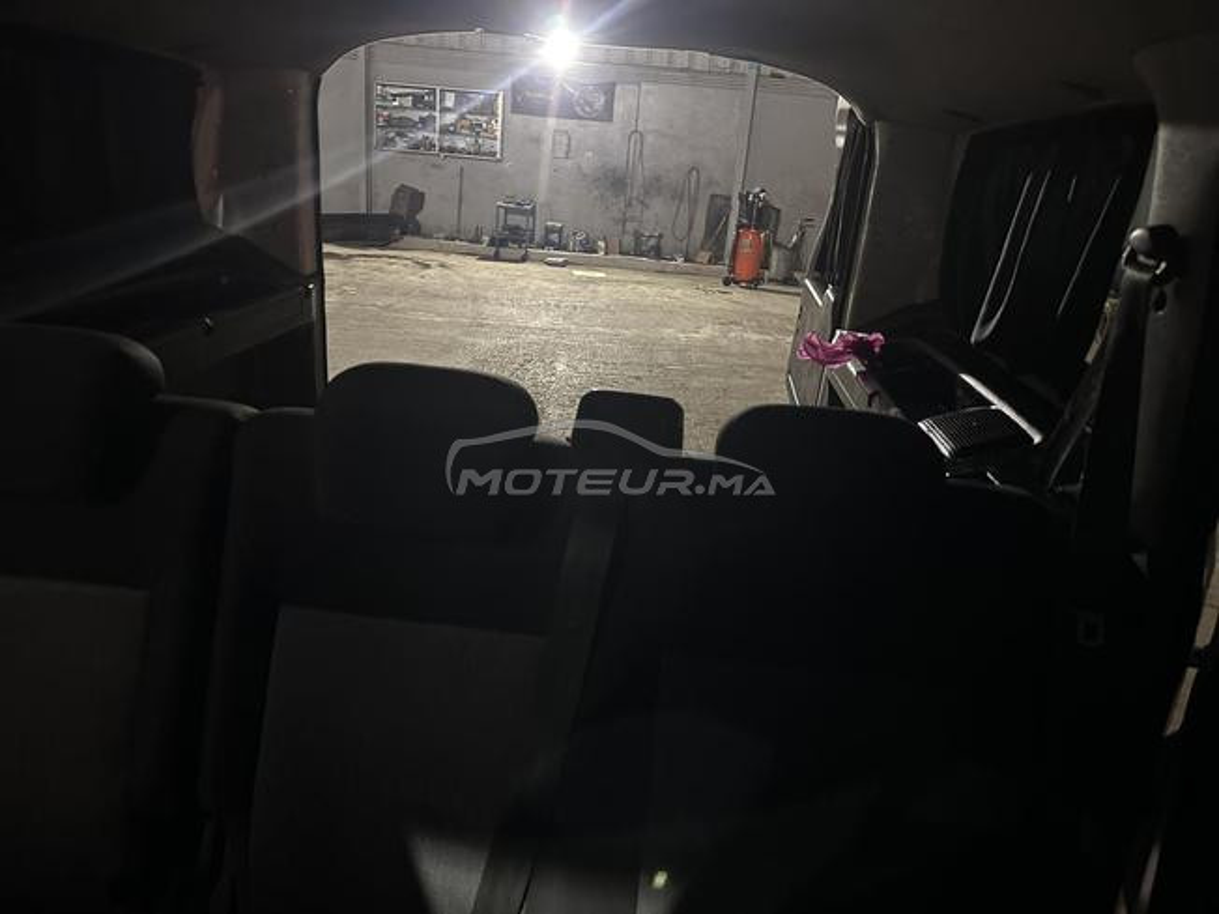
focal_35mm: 24
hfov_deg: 71.6
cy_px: 457
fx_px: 845
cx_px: 610
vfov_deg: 56.8
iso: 1000
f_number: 1.78
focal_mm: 6.86
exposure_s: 1/25
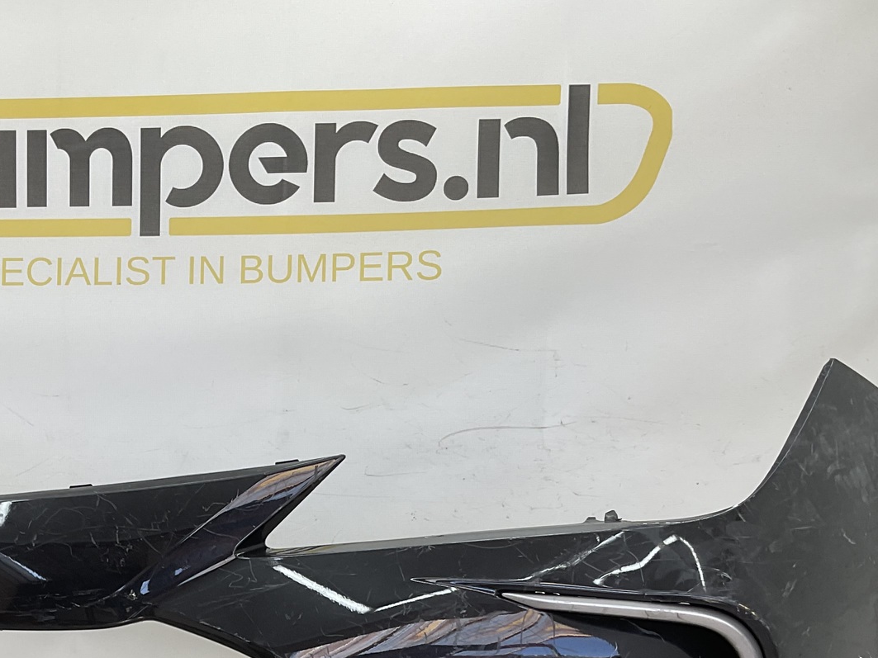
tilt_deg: -9.6
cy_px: 611
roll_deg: -1.8
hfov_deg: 33.8
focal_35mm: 55
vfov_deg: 25.6
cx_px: 164
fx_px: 1395
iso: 16
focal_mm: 3
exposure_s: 1/126
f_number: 1.8
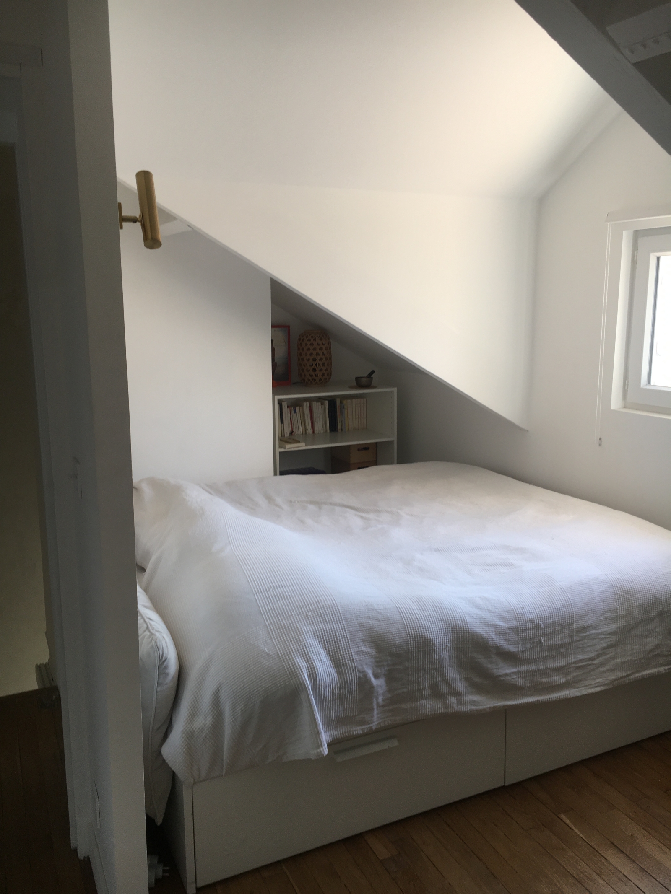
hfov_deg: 48.2
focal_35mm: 29
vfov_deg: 61.7
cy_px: 447
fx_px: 749
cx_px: 336
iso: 32
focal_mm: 4.15
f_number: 2.2
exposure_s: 1/50
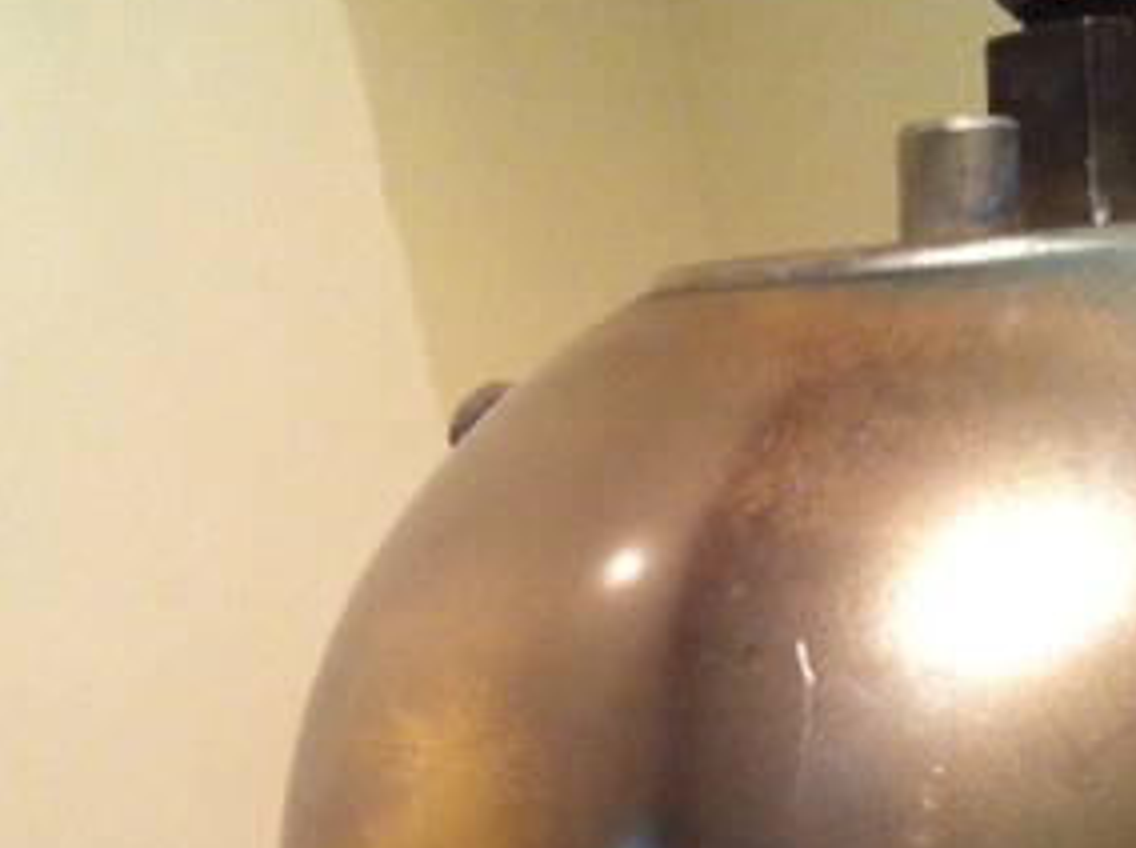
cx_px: 636
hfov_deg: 24.7
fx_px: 2588
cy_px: 704
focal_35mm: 79
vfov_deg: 18.4
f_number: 2.8
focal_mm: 3.85
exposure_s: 1/15
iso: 200
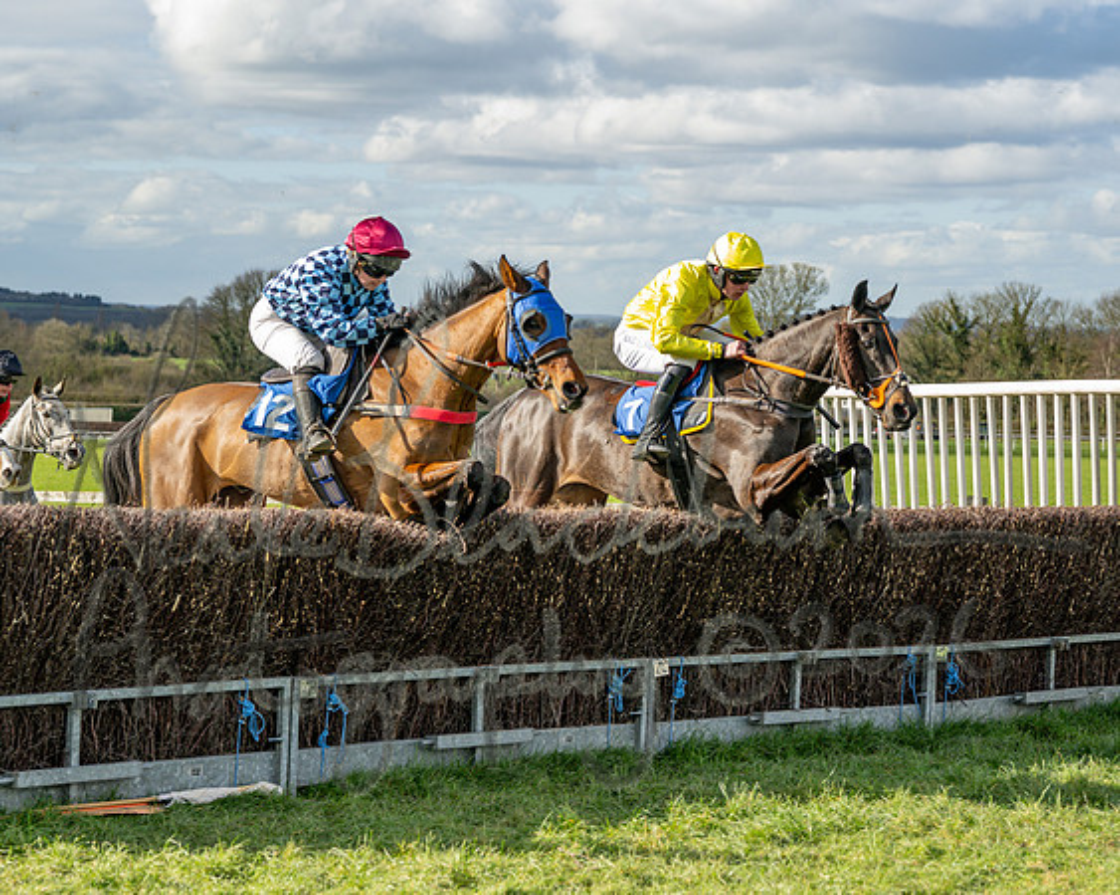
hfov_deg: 20.5
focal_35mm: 94
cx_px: 570
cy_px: 447
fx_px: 3100
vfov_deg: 16.4
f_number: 4
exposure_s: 1/1600
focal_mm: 78
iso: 400
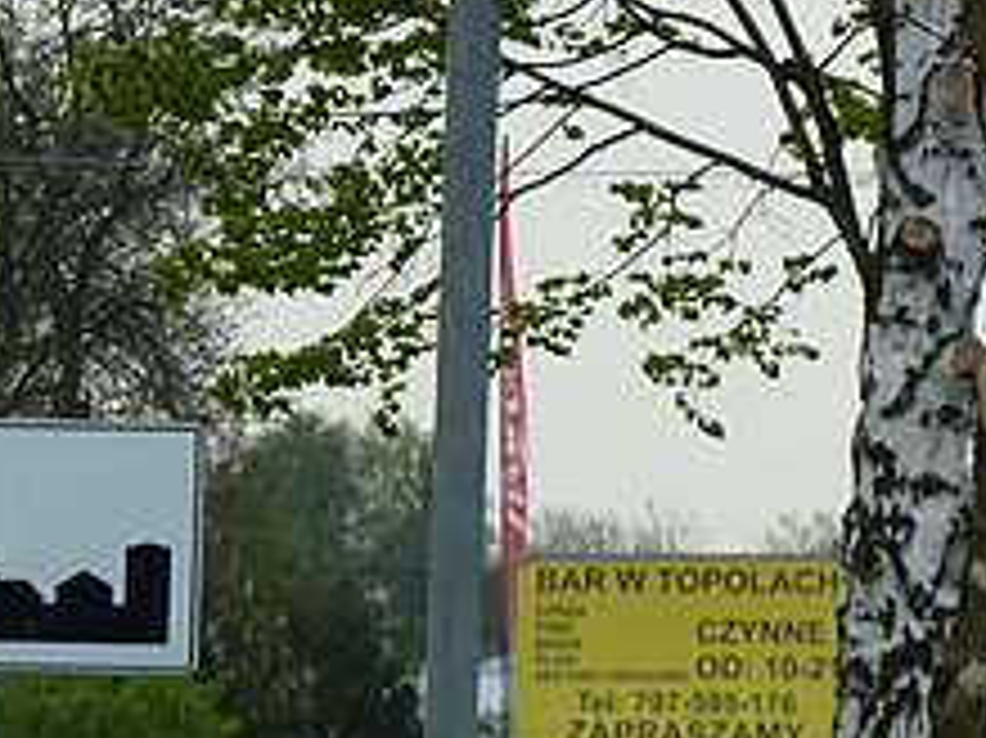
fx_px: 24027
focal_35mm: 844
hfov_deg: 2.4
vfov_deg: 1.8
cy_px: 47
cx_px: 266
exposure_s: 1/200
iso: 80
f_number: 4
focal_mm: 36.4
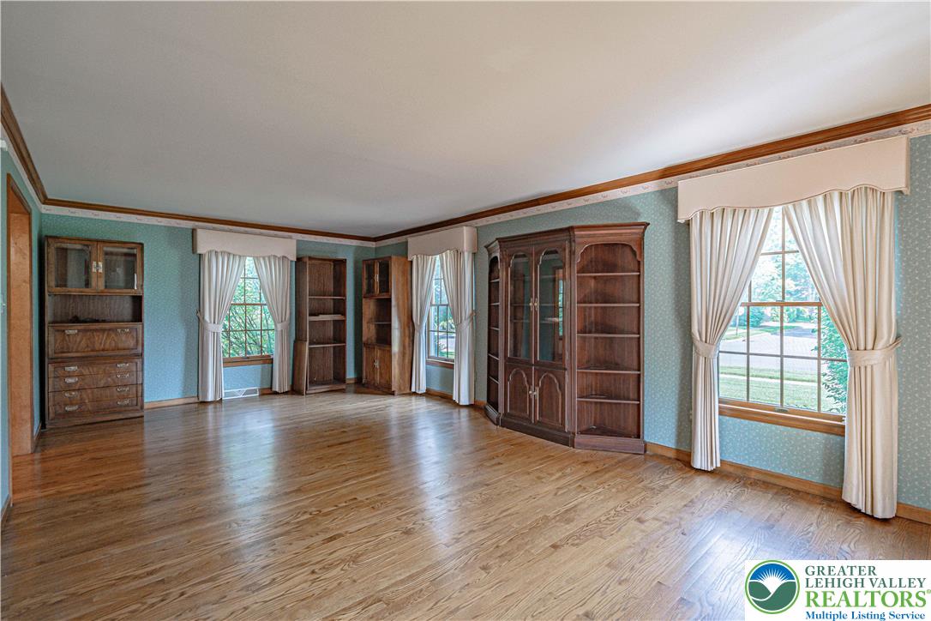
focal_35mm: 16
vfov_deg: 73.7
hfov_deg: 96.7
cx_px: 466
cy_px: 310
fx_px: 414
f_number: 4
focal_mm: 16
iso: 1250
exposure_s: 1/400
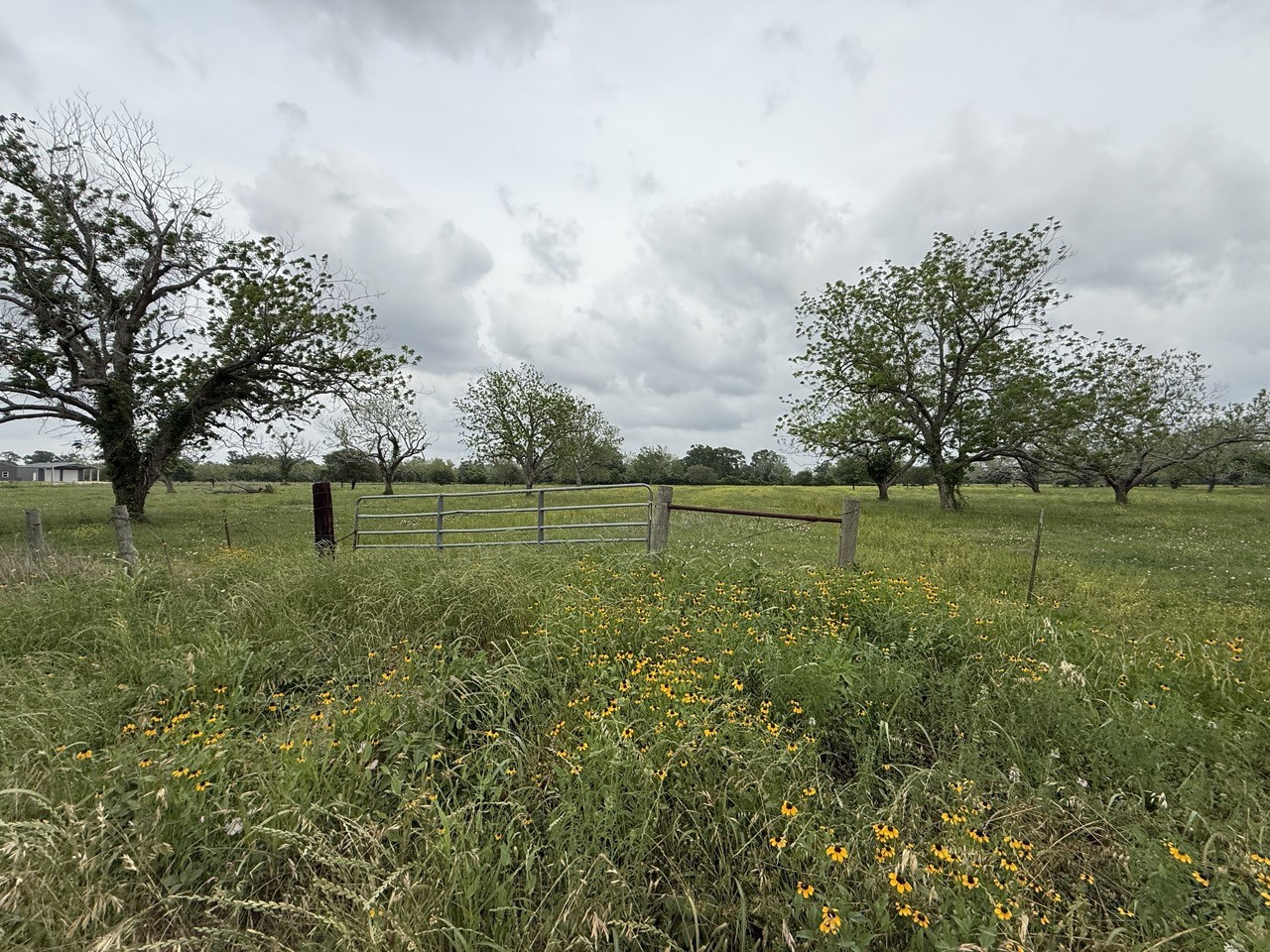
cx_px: 635
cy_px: 476
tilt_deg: +0.7
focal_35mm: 14
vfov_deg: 85.7
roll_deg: -0.2
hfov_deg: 102.1
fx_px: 514
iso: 50
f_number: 2.2
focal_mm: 2.22
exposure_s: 1/1087
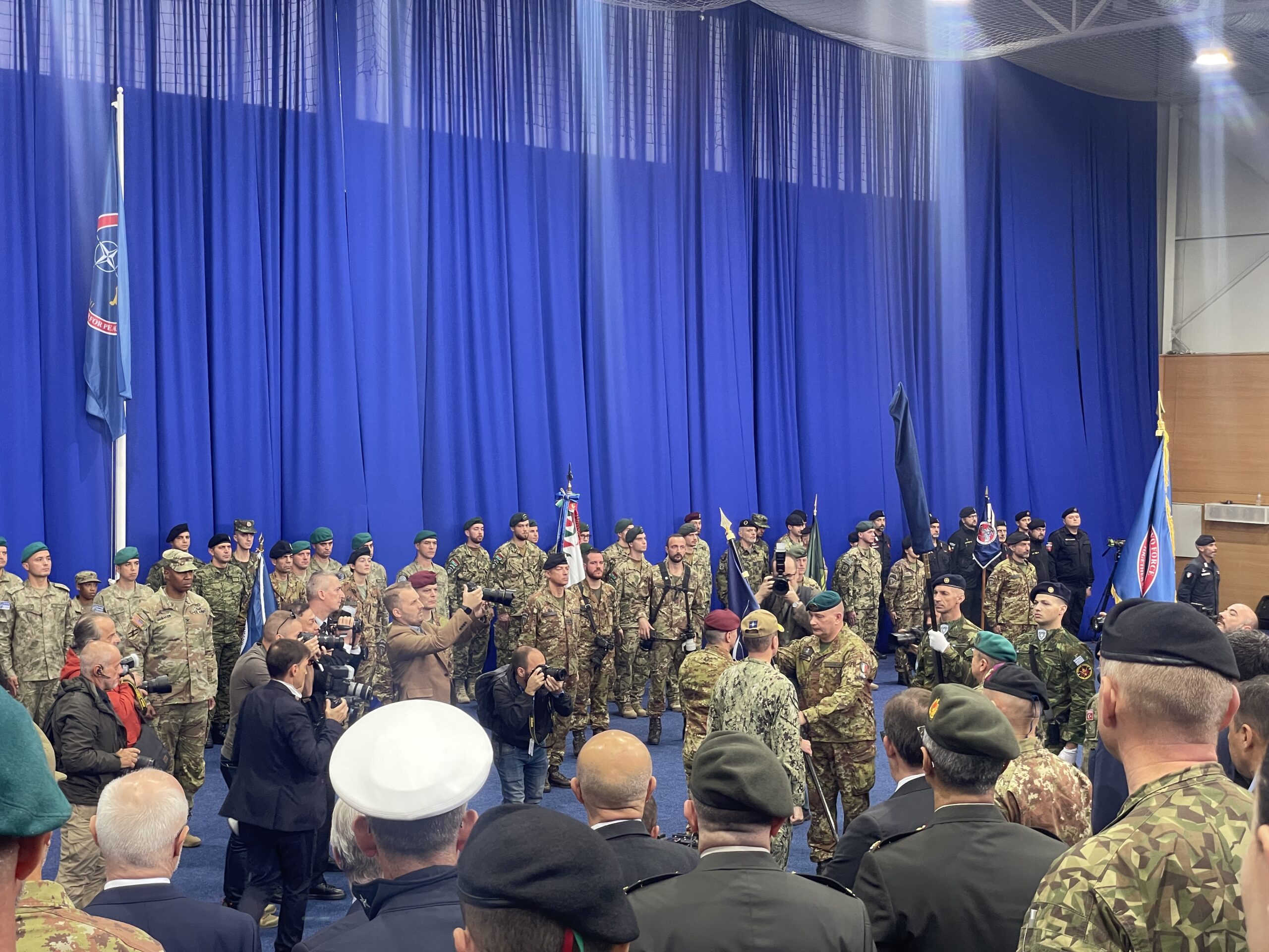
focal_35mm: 52
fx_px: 1906
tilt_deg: -1.3
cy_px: 476
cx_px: 634
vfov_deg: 28.0
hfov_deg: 36.8
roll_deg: -1.2
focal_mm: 6
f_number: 2
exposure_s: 1/50
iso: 200
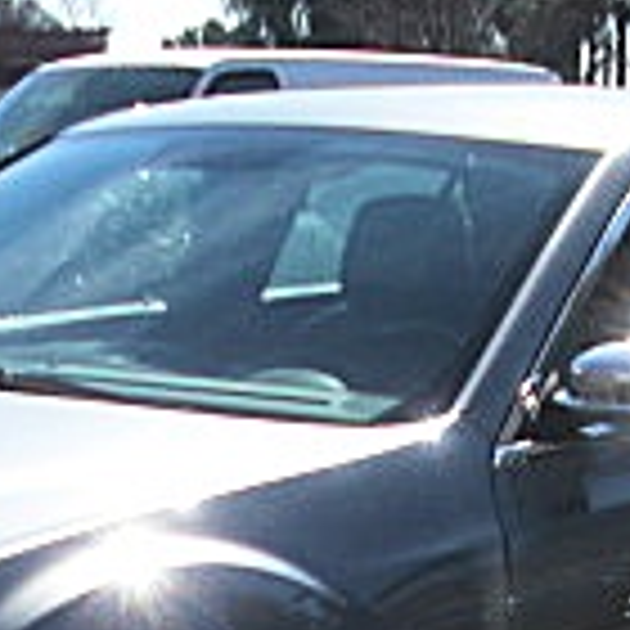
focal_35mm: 145
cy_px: 909
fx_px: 2986
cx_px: 166
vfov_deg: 11.6
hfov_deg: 12.0
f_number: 2.8
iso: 50
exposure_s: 1/800
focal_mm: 6.3
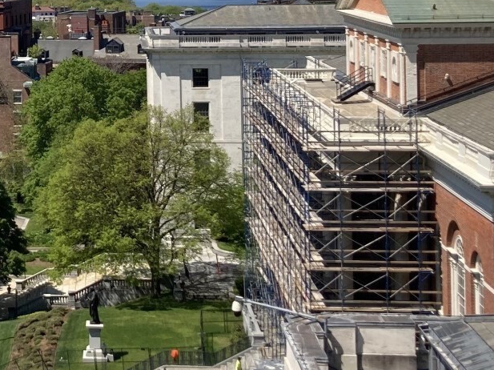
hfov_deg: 20.0
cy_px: -21
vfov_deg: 15.5
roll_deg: +1.2
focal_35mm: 93
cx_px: -70
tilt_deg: +0.2
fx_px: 1326
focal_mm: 3.99
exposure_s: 1/2208
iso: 20
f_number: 1.8
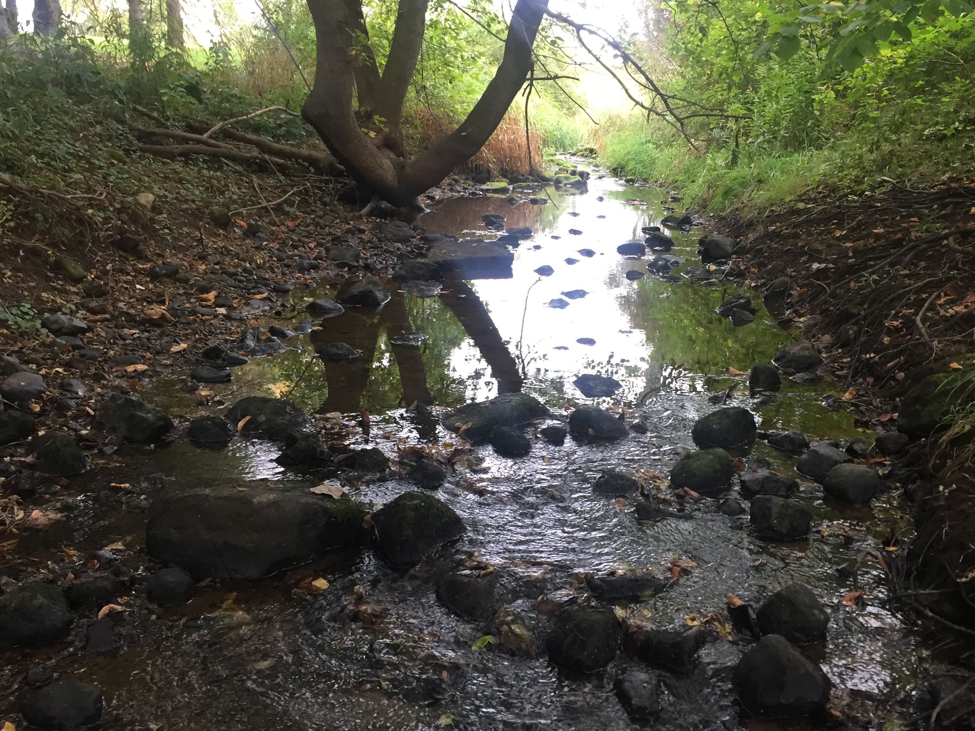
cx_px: 556
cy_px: 386
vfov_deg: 40.7
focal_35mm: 35
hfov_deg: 52.4
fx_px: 986
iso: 40
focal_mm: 4.15
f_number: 2.2
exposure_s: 1/30
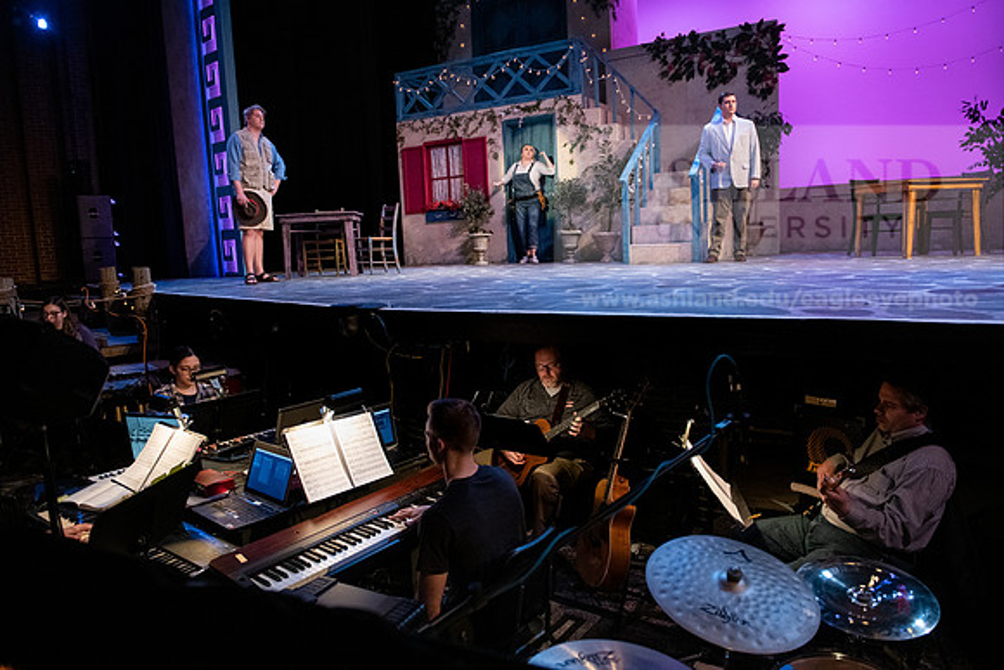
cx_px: 502
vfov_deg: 53.2
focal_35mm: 24
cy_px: 335
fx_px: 669
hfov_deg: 73.7
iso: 3200
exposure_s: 1/250
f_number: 3.2
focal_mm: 24
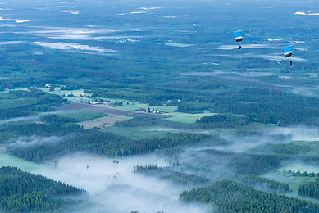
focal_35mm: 84
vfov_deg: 16.3
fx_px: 745
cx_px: 244
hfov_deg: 23.9
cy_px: 97
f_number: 3.2
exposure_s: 1/2000
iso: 1000
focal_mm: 46
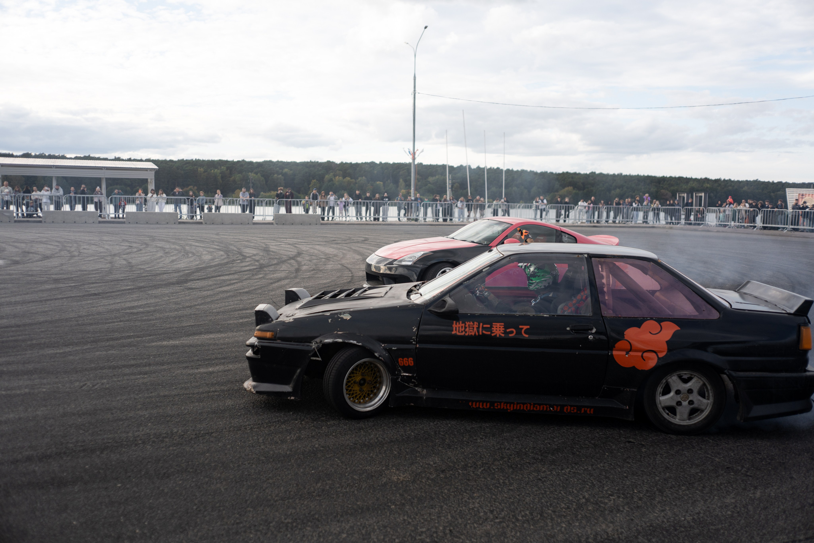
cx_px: 407
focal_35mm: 35
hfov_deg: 54.4
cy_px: 272
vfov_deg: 37.9
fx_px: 791
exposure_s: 1/1600
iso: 100
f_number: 2.2
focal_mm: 35
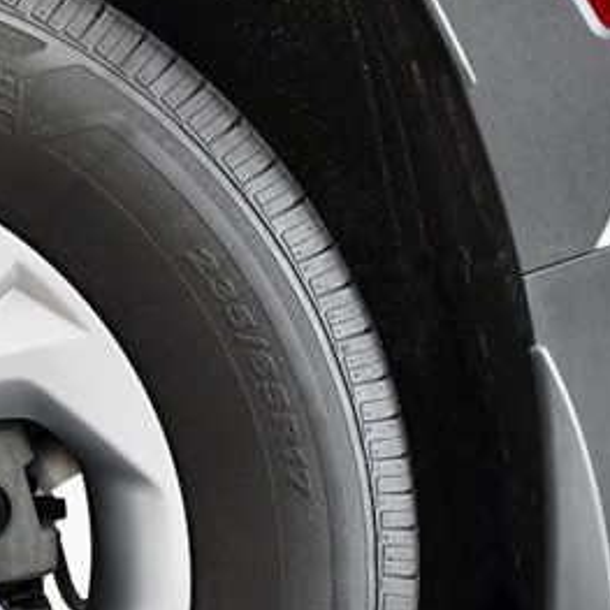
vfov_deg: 10.3
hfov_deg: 10.1
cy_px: 555
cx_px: -230
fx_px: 3369
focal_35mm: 169
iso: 2000
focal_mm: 34
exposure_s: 1/200
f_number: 5.6
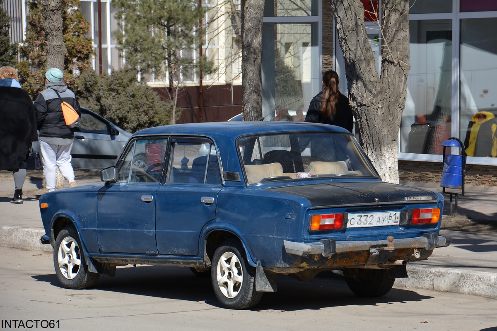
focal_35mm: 158
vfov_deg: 8.7
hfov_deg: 13.0
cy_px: 166
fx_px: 2173
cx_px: 248
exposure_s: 1/500
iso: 200
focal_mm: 105
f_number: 8
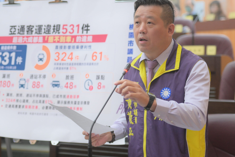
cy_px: 80
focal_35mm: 91
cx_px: 112
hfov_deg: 22.4
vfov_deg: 15.0
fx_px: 594
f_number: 2.8
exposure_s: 1/125
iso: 1600
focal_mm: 70
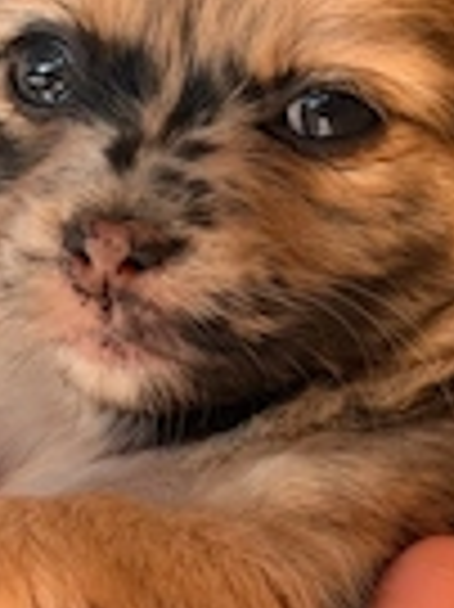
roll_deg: -1.7
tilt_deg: -8.3
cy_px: 383
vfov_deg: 13.9
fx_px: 2487
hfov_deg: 10.4
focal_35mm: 142
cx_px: 198
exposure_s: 1/183
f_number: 1.78
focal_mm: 6.76
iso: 64
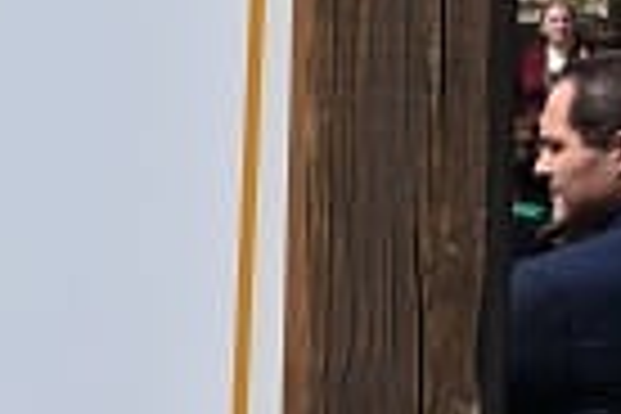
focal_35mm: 157
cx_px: -706
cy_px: -14
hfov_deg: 11.5
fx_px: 2708
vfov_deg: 8.7
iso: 180
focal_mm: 24
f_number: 8
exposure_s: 1/500
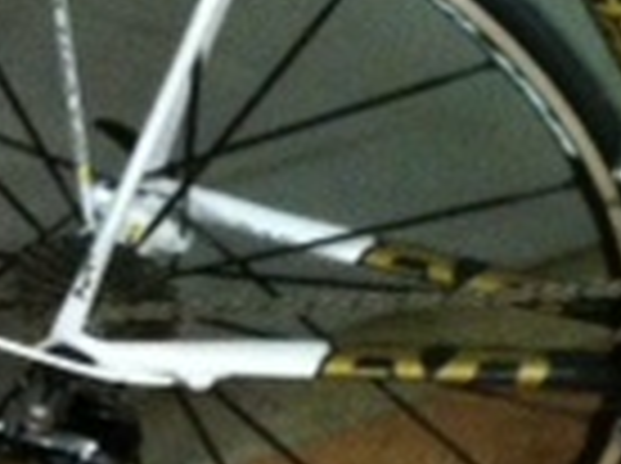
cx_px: 1008
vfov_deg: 9.0
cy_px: -90
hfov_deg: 11.6
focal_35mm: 162
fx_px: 2901
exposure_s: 1/15
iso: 500
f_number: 2.8
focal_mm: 3.85
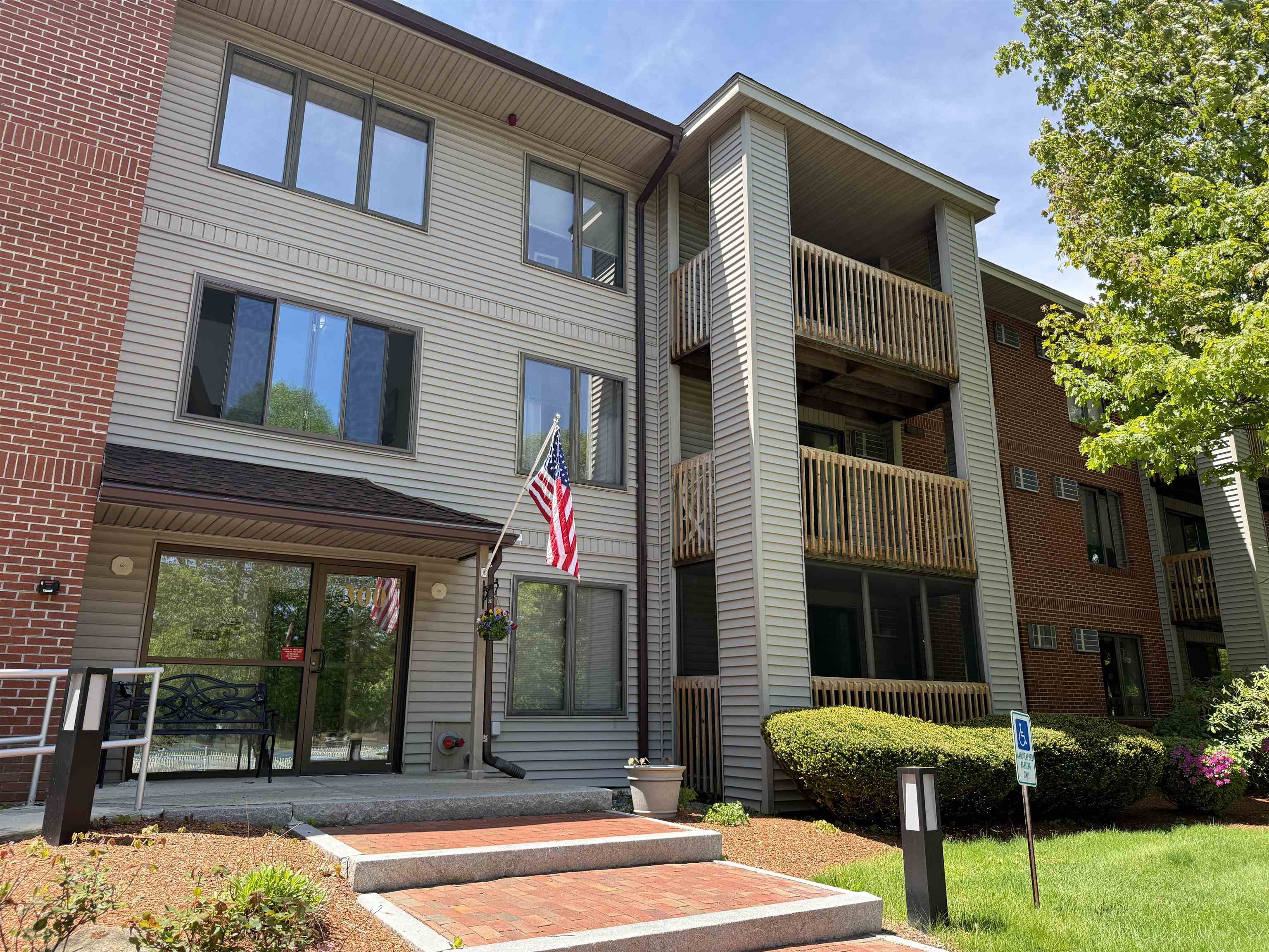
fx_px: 880
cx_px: 634
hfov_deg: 71.6
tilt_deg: +16.1
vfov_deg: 56.8
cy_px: 476
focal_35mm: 24
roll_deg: +0.2
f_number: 1.78
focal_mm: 6.76
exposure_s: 1/1192
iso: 100
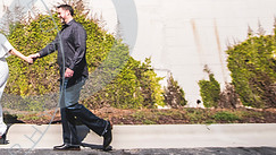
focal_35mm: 37
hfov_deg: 45.9
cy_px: -15
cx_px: 4
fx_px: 271
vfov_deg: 29.0
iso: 100
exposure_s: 1/3200
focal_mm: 14
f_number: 2.8
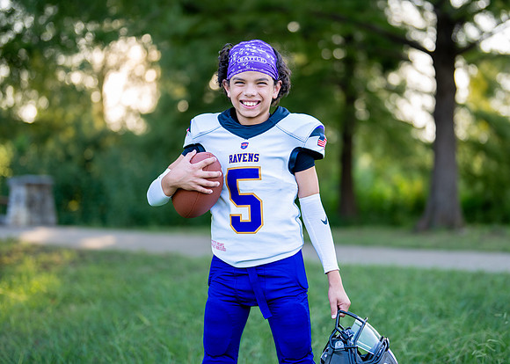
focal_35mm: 64
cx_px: 270
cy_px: 154
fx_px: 921
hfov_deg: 30.9
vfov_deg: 22.3
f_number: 1.2
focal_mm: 50
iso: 100
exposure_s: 1/640
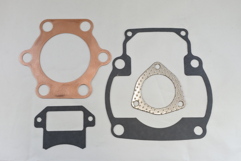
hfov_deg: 55.8
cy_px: 80
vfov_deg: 38.9
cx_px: 120
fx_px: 228
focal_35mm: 34
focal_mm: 12.6
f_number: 3.8
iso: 400
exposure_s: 1/250
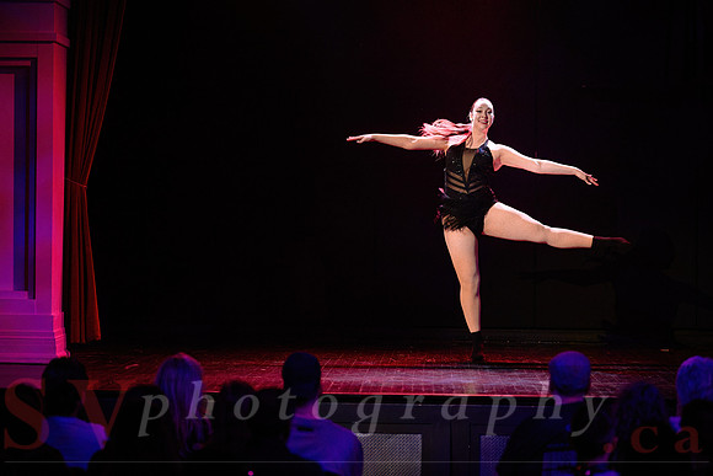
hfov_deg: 16.8
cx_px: 356
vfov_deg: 11.2
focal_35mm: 122
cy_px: 238
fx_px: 2417
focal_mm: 122
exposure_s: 1/200
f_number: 2.8
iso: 1600
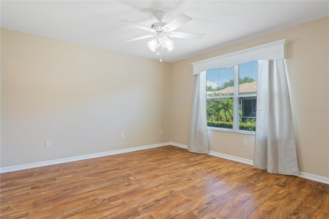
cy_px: 110
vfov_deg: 67.4
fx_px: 164
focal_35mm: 18
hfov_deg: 90.0
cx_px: 164
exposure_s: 1/1.43
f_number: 8
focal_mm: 12
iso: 320
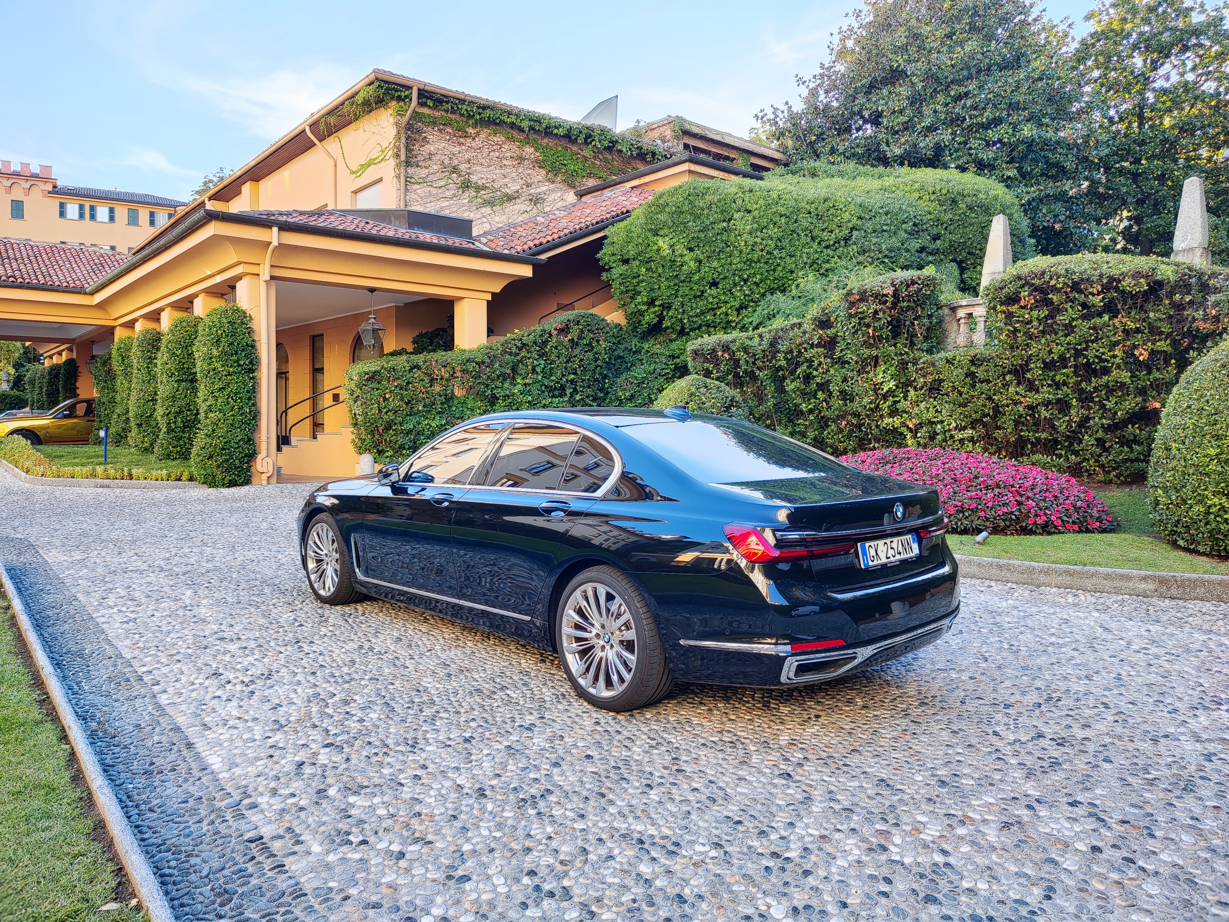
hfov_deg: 71.6
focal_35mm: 24
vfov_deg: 56.8
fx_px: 852
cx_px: 614
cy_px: 461
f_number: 1.88
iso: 50
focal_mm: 5.59
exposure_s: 1/102
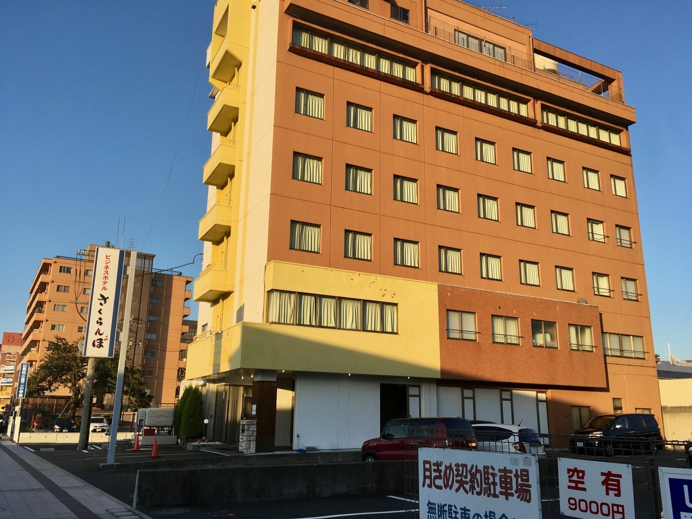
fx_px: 580
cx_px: 346
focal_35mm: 29
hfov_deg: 61.7
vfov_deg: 48.2
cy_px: 260
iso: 25
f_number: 2.2
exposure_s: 1/864
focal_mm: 4.15
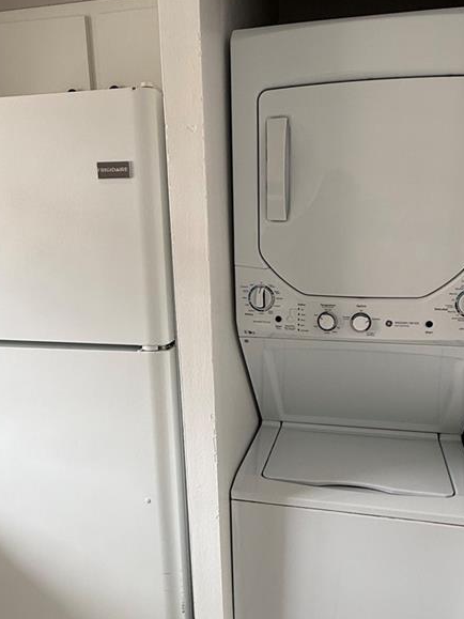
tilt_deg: -12.0
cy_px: 338
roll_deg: +1.4
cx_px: 247
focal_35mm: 29
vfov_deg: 61.6
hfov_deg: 48.2
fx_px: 518
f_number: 2.2
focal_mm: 2.22
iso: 80
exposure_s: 1/120
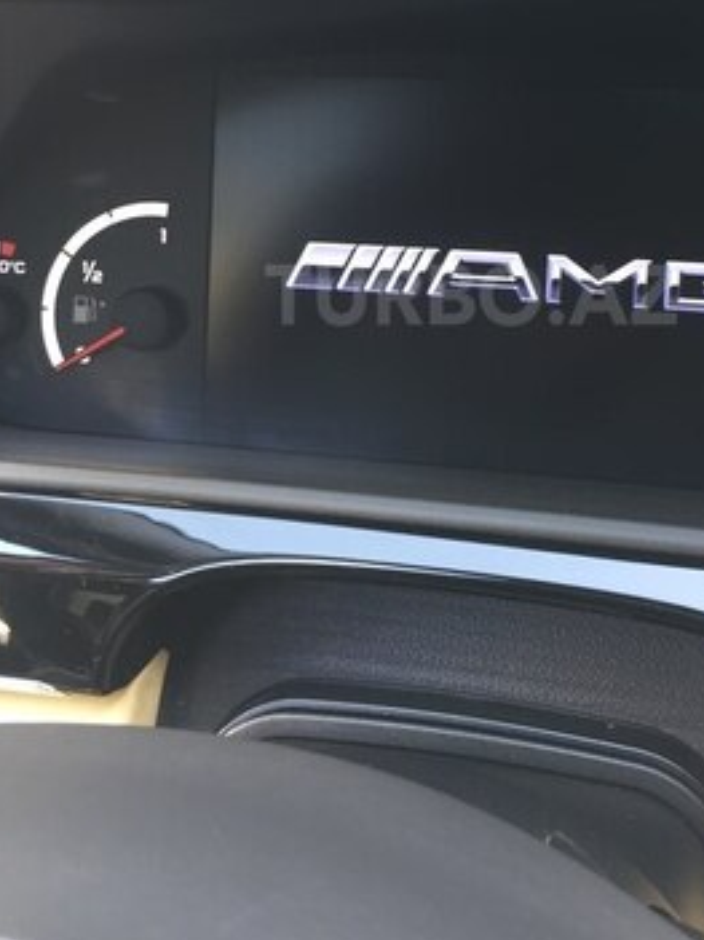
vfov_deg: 44.9
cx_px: 471
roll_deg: -2.0
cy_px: 295
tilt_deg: -17.5
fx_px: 1112
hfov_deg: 34.8
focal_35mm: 41
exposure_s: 1/33
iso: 100
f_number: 2.2
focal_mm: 4.15
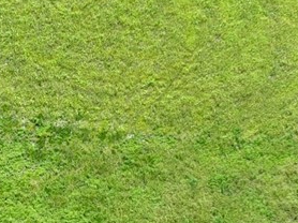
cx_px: 74
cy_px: 179
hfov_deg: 11.2
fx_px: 1522
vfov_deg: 8.4
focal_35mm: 177
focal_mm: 12.29
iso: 100
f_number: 2.8
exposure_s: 1/1250
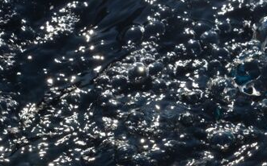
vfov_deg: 4.6
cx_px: 189
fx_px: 2044
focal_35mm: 281
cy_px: 298
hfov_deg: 7.5
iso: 160
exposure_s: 1/400
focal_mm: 65
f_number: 10
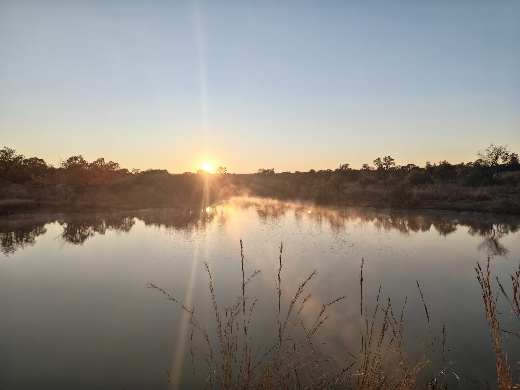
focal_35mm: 24
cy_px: 195
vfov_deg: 56.8
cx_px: 260
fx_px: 361
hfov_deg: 71.6
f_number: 1.9
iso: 50
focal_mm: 6.12
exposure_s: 1/1300
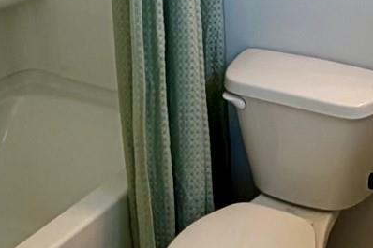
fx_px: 777
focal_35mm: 75
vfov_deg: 17.6
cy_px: -14
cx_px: 321
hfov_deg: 26.3
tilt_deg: -17.3
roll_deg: -1.4
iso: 125
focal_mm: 2.22
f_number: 2.2
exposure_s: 1/120
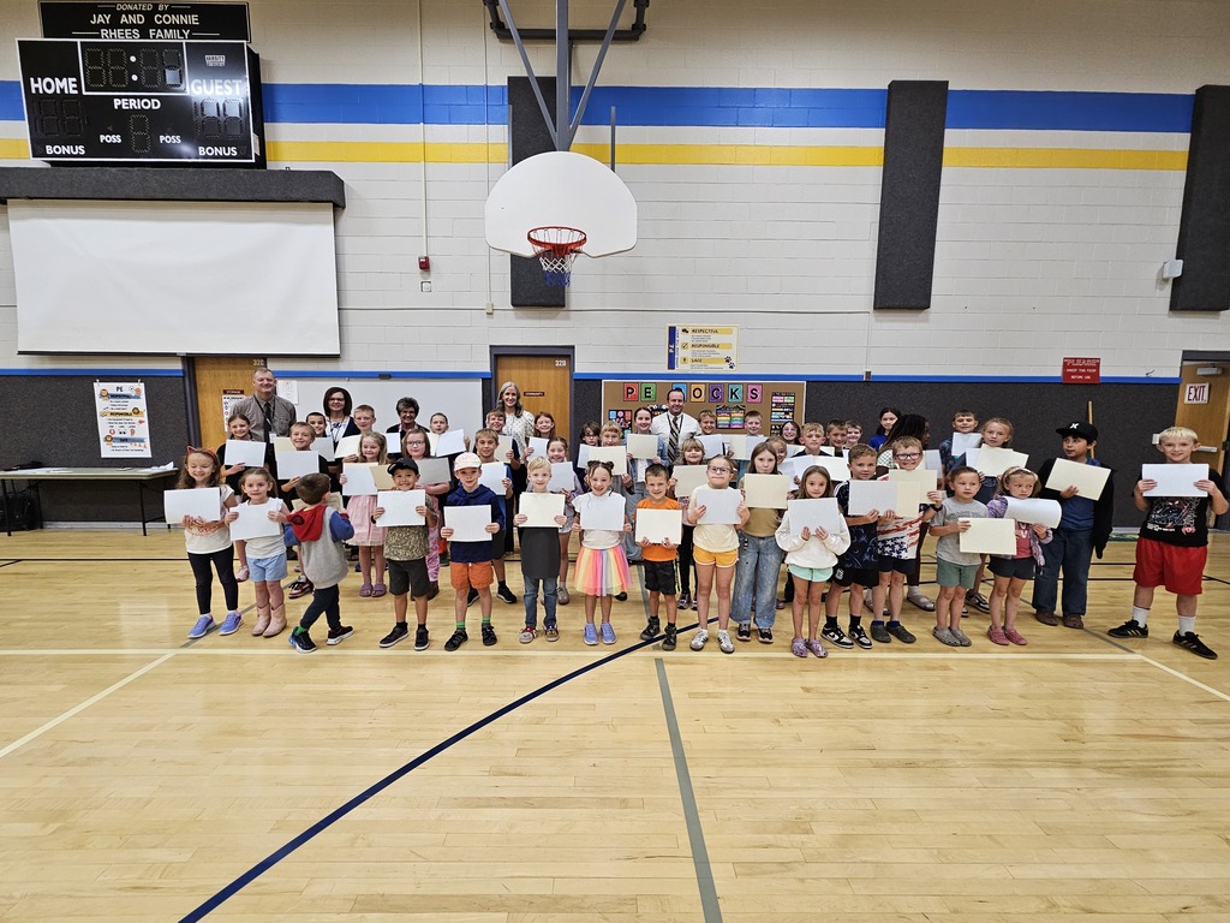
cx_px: 615
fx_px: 462
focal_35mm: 13
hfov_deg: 106.2
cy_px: 462
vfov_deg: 89.9
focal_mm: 2.2
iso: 160
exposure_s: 1/61
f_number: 2.2
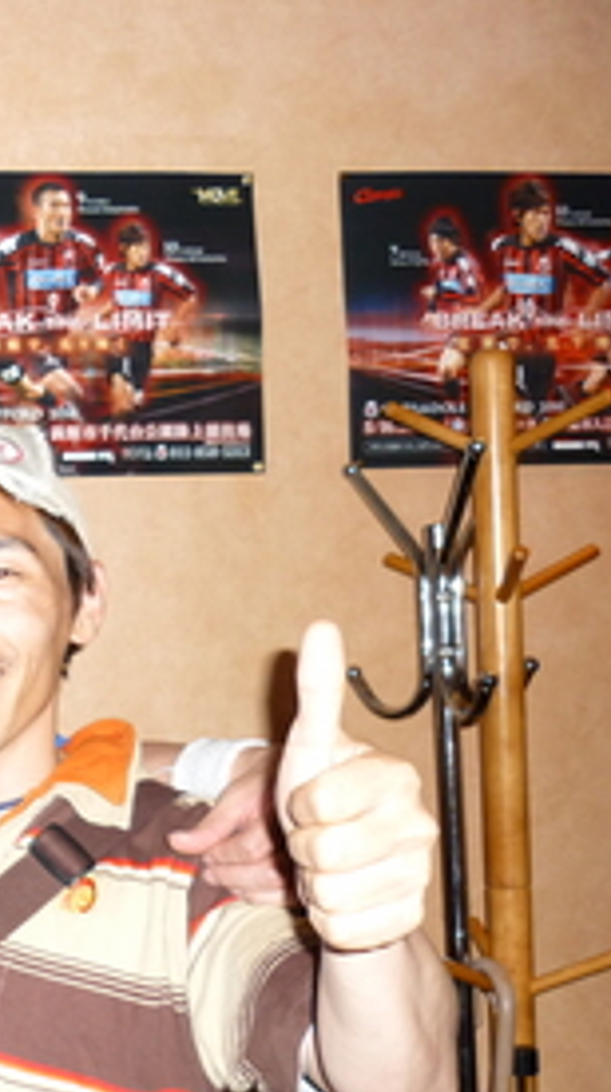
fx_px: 1590
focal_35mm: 55
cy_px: 590
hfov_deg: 19.9
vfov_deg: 37.9
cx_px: -190
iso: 200
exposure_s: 1/30
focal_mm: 5.5
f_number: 2.8
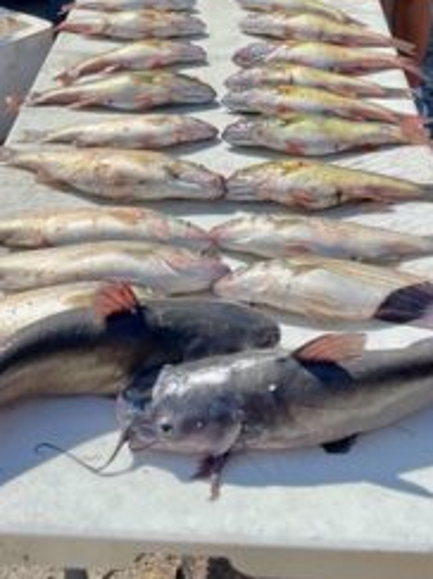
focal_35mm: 56
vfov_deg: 32.1
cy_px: 24
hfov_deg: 26.0
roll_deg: +2.6
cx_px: 182
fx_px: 935
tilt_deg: -24.5
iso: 32
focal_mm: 4.2
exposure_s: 1/2618
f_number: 1.6
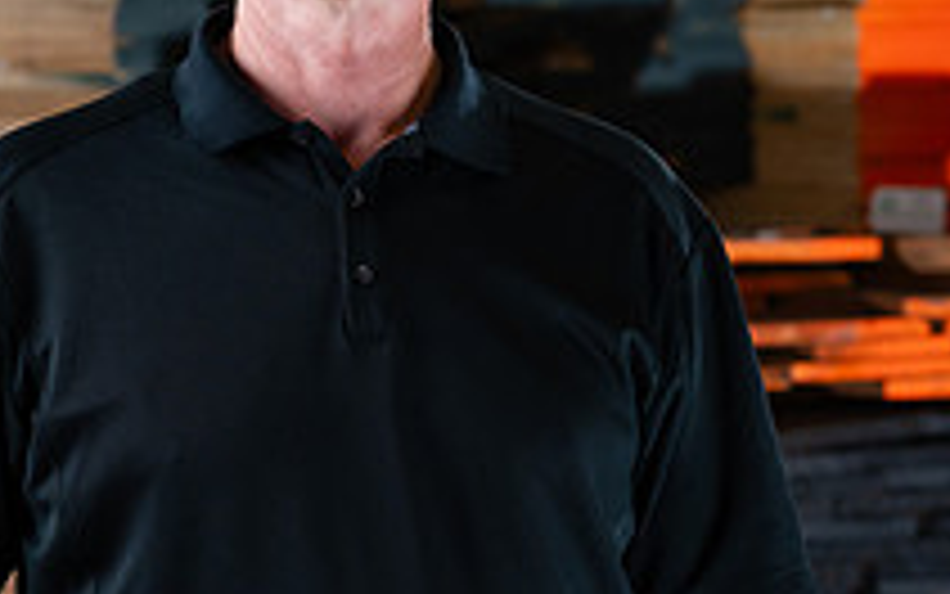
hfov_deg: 11.3
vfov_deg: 7.1
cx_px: 297
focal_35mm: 185
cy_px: 504
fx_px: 4791
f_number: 5.6
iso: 400
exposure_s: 1/60
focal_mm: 85
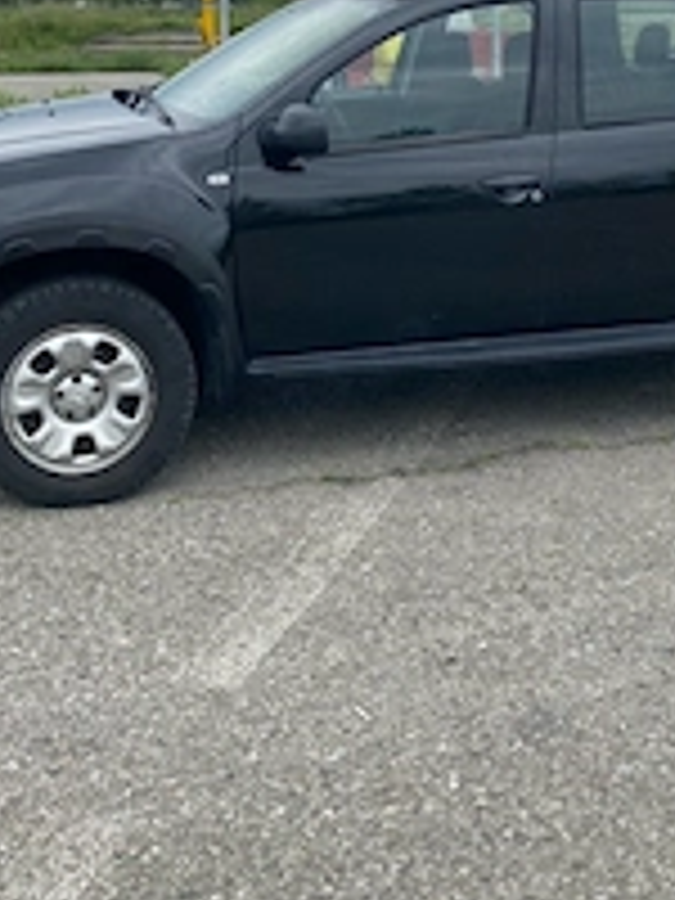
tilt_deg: -3.5
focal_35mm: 52
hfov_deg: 28.0
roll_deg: -0.1
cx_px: 374
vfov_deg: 35.1
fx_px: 1352
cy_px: 126
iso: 32
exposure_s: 1/573
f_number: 1.8
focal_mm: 4.25
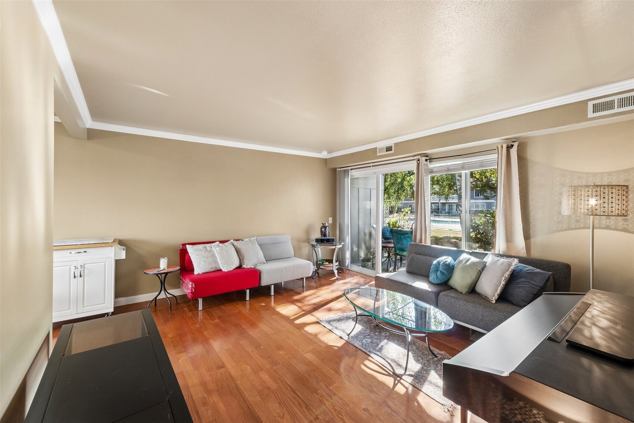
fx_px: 264
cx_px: 317
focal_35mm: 15
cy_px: 212
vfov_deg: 77.3
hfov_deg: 100.4
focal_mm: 10
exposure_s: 1/6
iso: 250
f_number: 9
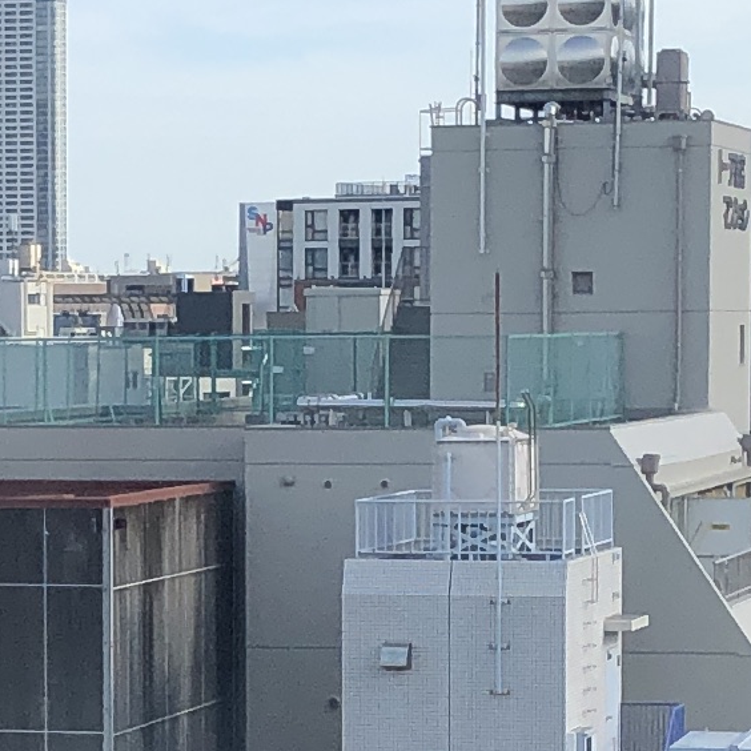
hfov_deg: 9.8
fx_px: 4345
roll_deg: +0.7
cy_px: 711
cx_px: 35
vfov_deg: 9.8
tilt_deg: -5.3
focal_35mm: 177
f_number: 1.8
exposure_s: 1/1279
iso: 20
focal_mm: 3.99
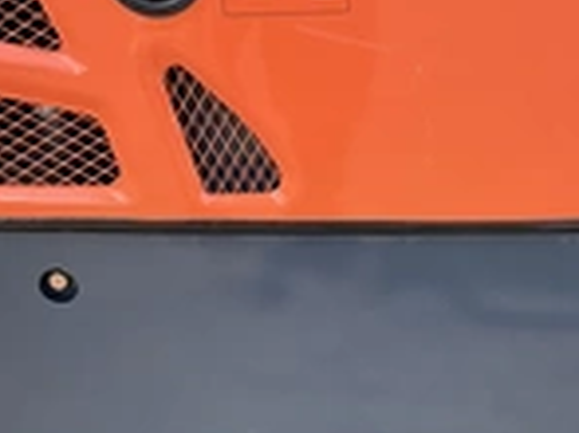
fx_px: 1320
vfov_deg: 17.8
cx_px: 358
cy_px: 508
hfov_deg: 24.7
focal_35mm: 79
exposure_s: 1/338
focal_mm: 3
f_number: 1.8
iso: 25
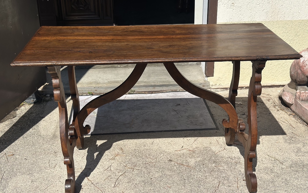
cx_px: 154
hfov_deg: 39.6
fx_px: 428
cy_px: 103
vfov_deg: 25.3
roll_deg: +0.3
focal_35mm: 51
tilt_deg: -21.8
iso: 100
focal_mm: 6.86
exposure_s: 1/8929
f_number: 1.78
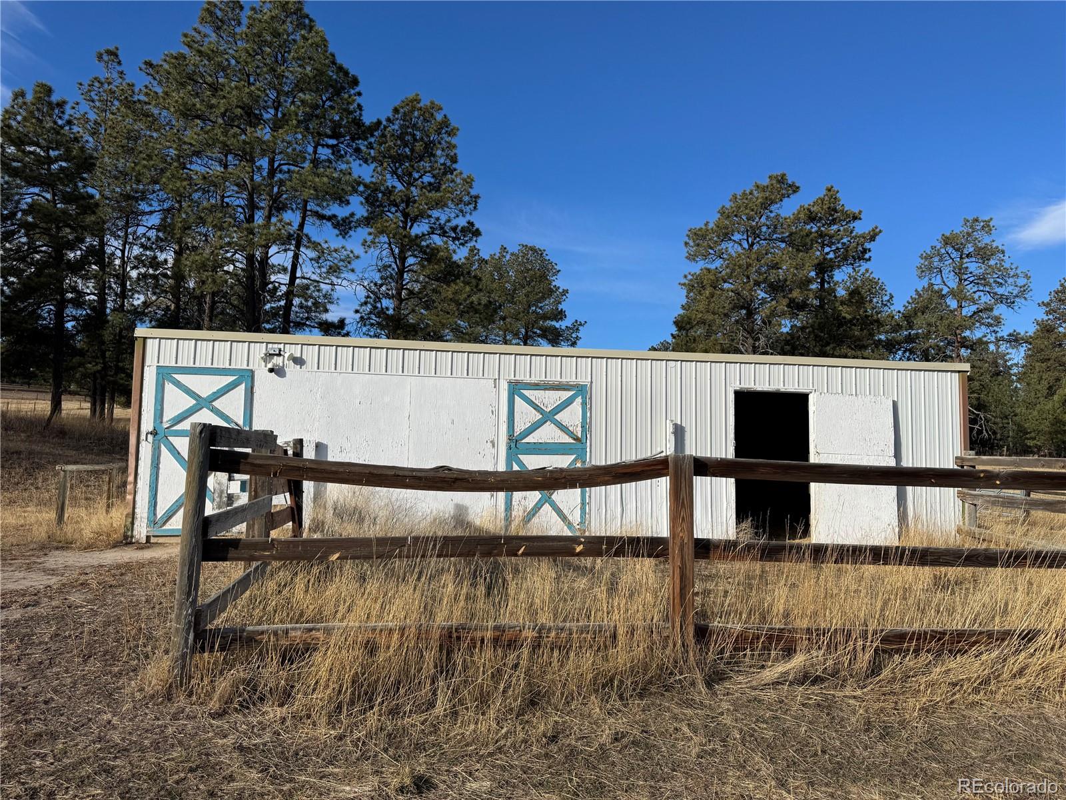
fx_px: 739
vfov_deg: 56.8
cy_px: 400
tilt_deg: +4.5
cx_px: 533
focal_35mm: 24
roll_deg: -1.7
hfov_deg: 71.6
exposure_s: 1/4950
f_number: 1.78
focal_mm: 6.76
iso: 80
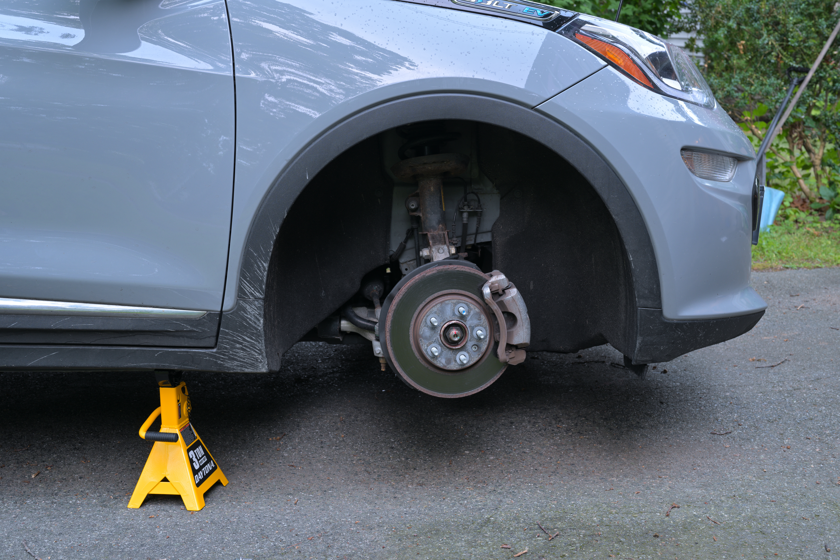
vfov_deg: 27.0
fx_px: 1167
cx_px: 420
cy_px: 280
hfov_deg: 39.6
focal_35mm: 50
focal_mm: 50
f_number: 8
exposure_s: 2
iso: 64
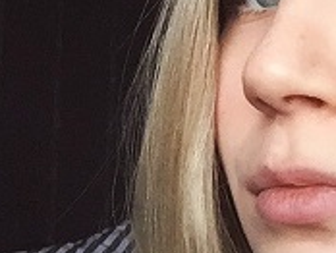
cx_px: 523
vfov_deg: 13.0
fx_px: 1108
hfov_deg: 15.7
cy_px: 139
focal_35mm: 114
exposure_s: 1/33
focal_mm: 2.65
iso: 100
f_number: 2.2
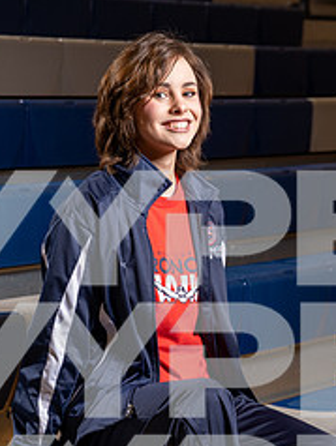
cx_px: 148
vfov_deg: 15.4
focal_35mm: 127
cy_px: 362
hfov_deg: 11.7
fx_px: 1641
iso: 320
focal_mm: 70
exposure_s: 1/250
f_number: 5.6
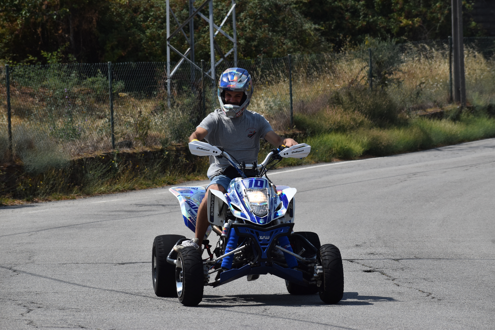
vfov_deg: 6.8
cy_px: 165
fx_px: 2784
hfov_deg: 10.2
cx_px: 248
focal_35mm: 202
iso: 360
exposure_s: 1/2000
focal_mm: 135
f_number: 8
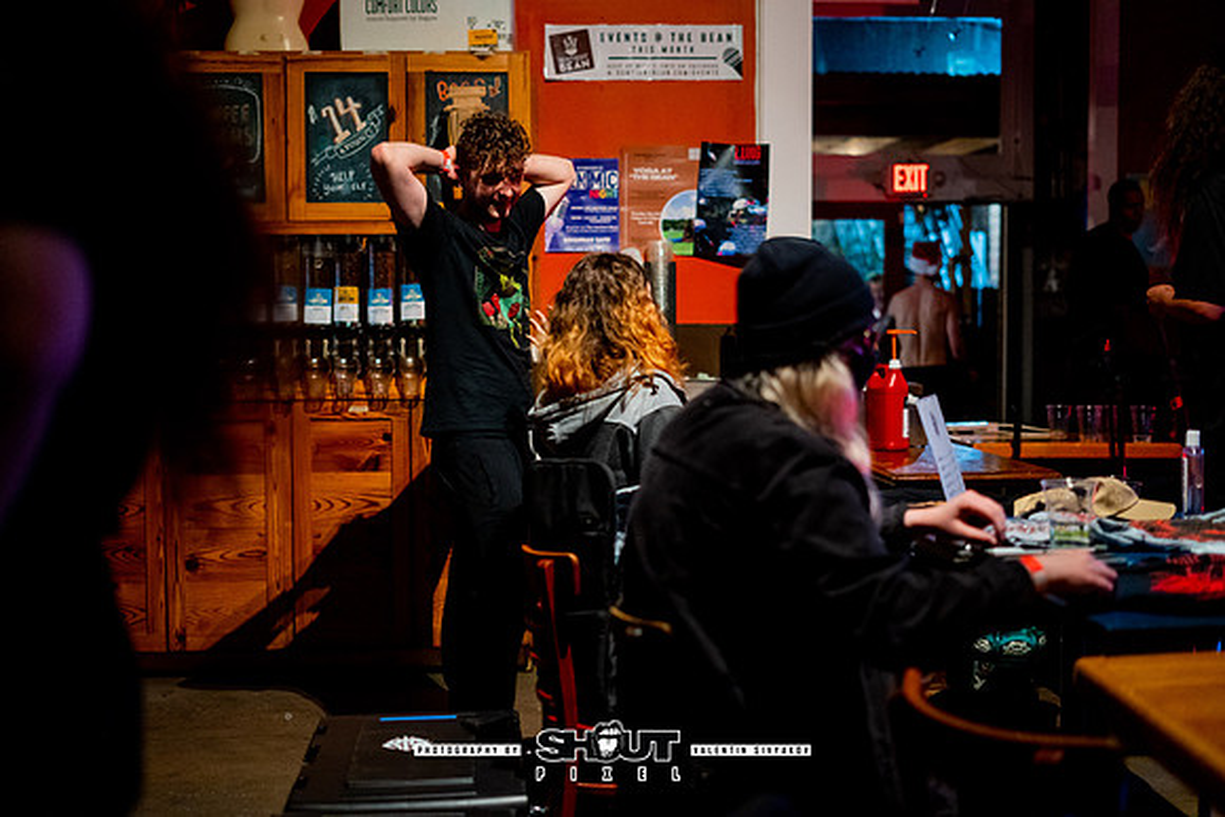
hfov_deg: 39.6
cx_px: 612
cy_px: 408
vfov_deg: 27.0
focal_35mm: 50
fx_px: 1702
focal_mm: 50
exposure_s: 1/160
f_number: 2
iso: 3200
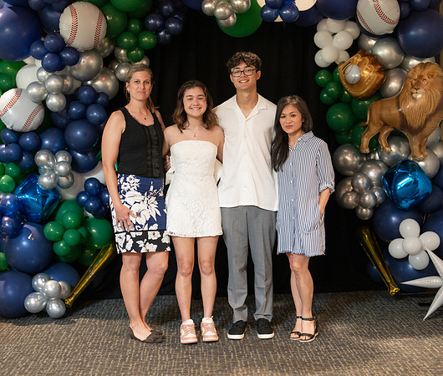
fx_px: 785
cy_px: 188
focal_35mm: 58
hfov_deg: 31.5
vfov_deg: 26.9
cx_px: 223
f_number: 1.2
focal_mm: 50
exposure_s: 1/320
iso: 1600
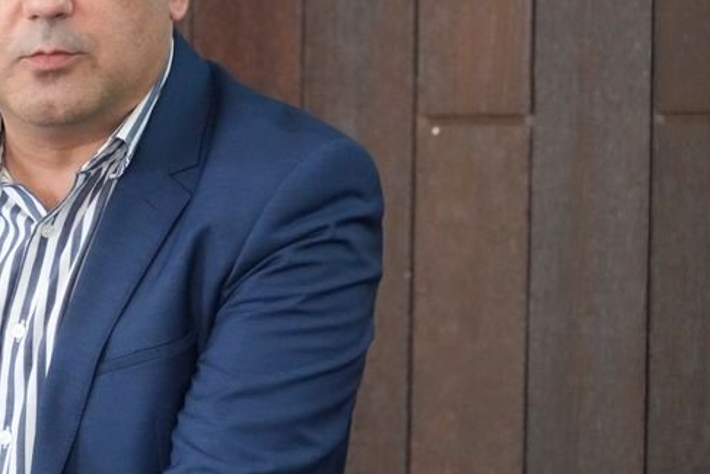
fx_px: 9962
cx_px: -28
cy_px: 193
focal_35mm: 505
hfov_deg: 4.1
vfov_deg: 2.7
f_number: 8
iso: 12800
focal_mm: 240
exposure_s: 1/125
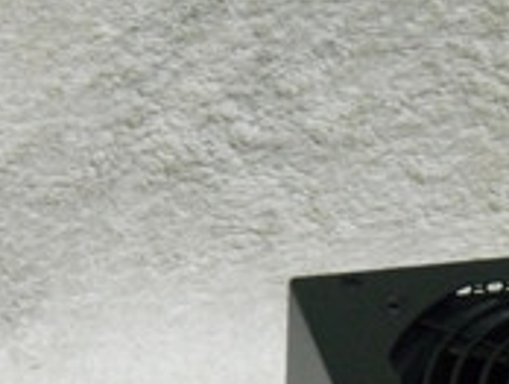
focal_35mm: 180
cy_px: 680
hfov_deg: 10.8
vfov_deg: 8.0
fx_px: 2650
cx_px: 585
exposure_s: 1/6
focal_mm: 8.7
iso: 400
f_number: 3.2
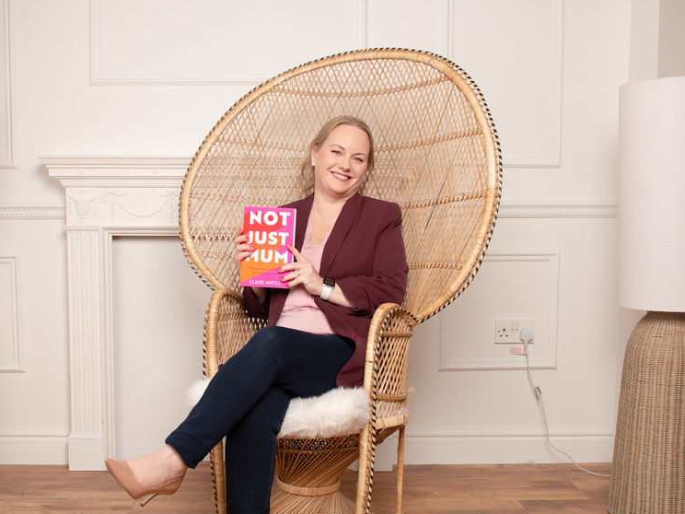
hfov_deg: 44.5
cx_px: 260
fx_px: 831
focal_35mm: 42
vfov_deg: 34.3
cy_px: 288
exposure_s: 1/160
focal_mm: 27
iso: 160
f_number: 5
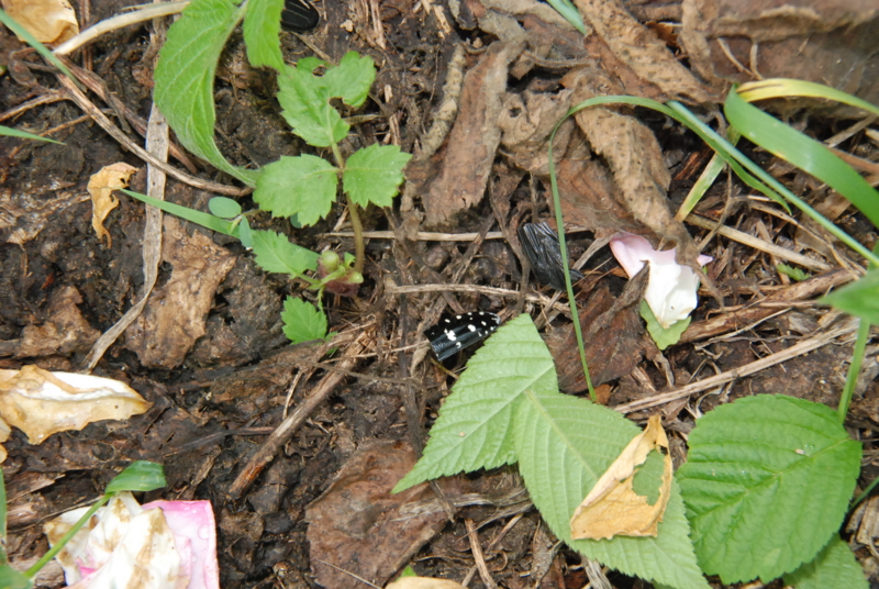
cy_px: 294
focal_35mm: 218
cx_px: 440
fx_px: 5318
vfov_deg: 6.3
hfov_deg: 9.4
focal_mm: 145
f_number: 16
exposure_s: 1/200
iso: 1600
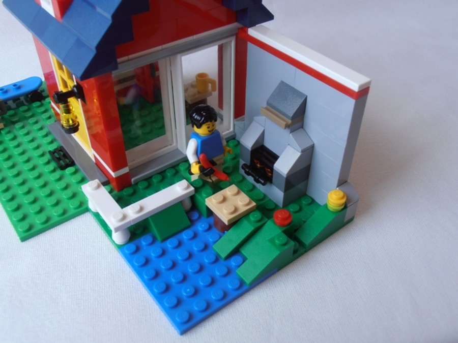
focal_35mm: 37
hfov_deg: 50.1
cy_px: 172
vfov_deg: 38.7
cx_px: 229
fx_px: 490
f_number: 3.9
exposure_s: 1/50
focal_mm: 6.61
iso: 80
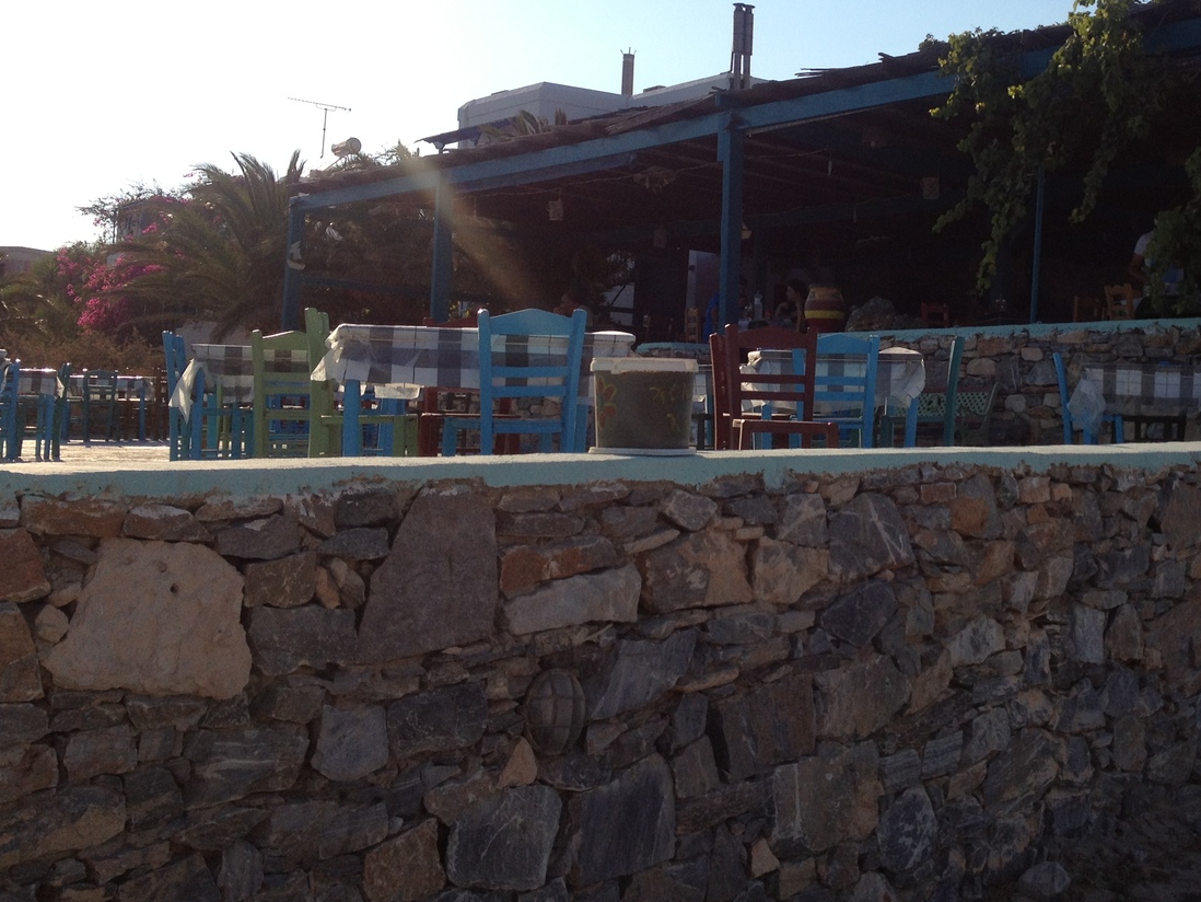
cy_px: 291
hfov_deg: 36.9
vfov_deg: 28.4
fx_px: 1770
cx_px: 850
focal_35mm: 51
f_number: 2.4
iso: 50
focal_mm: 4.28
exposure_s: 1/2513
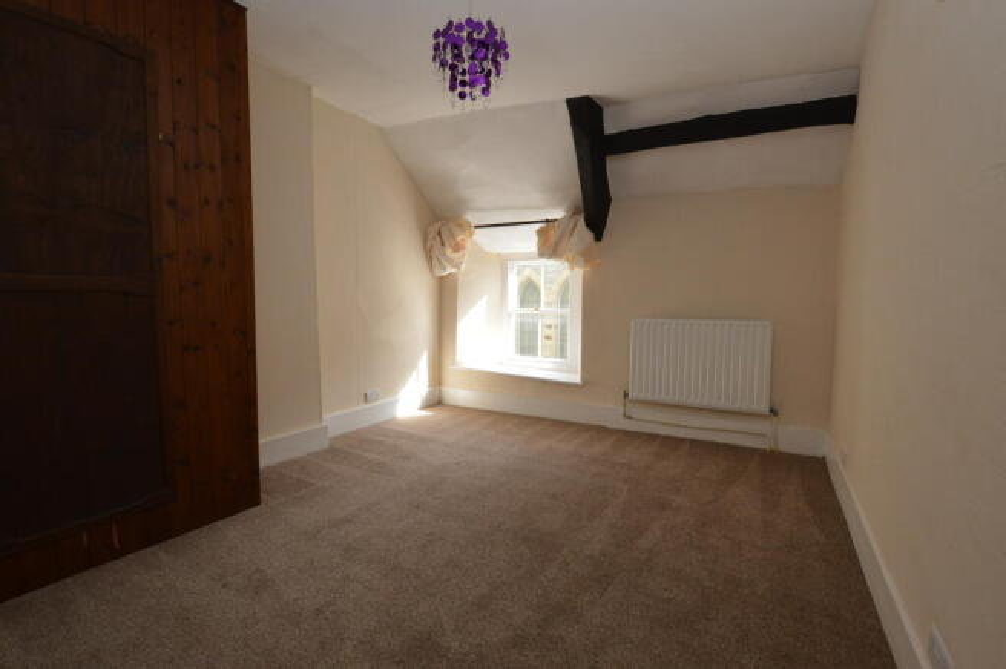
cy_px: 334
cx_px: 503
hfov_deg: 100.4
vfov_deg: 77.2
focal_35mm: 15
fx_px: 419
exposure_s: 1/200
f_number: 8
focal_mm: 10
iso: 800
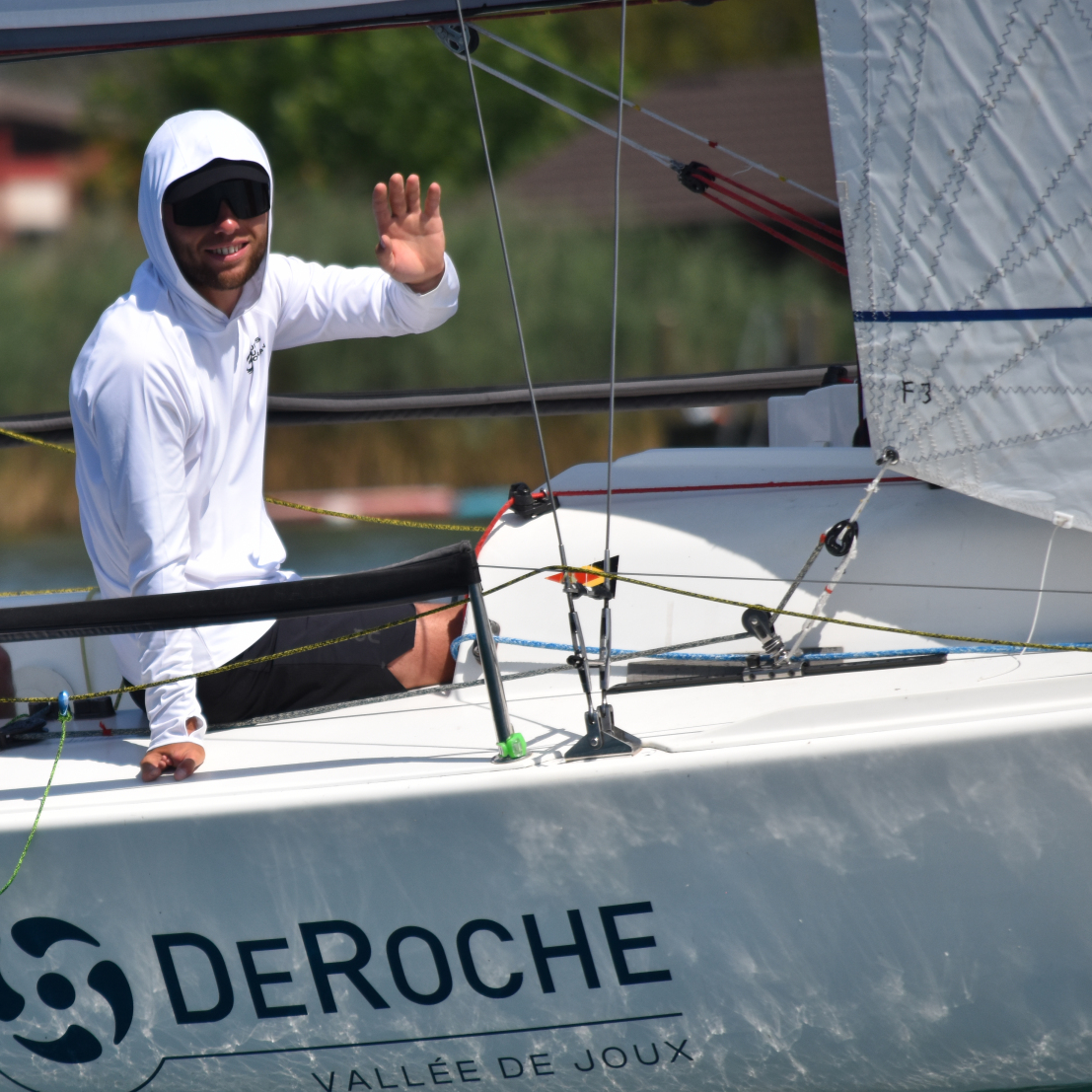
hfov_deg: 2.8
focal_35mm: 622
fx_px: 22199
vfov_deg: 2.8
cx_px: 212
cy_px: 548
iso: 400
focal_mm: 300
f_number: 7.1
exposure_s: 1/2000
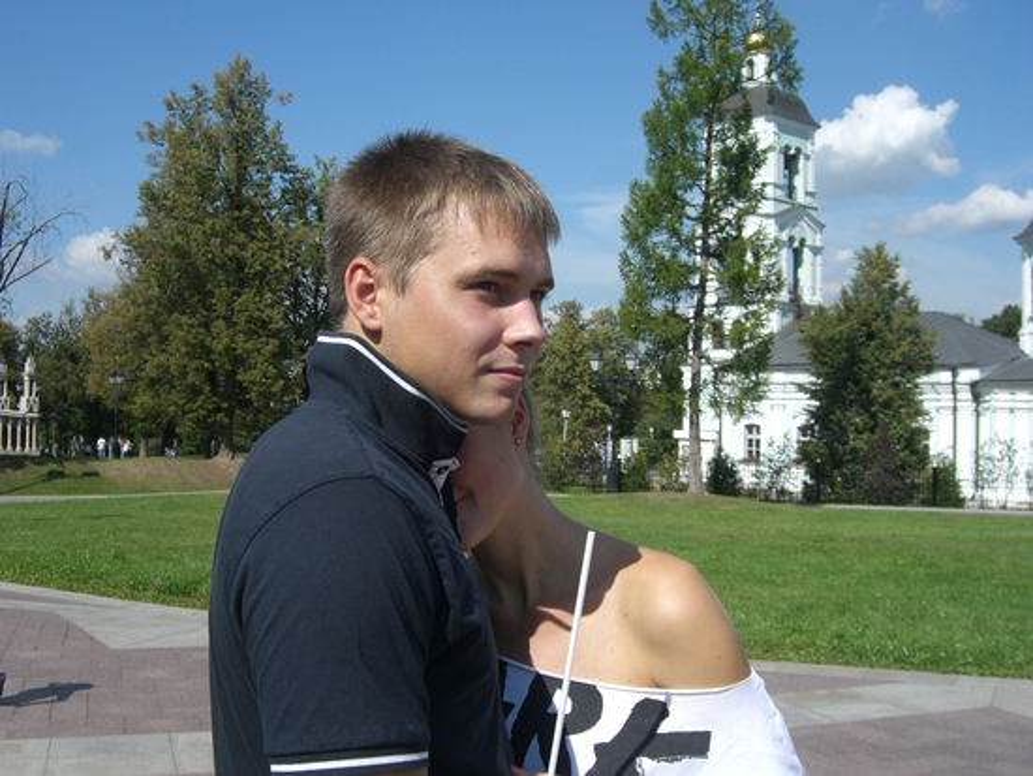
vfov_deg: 37.7
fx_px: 1134
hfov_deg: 49.0
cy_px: 388
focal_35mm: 38
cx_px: 516
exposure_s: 1/250
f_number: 8
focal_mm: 7.9
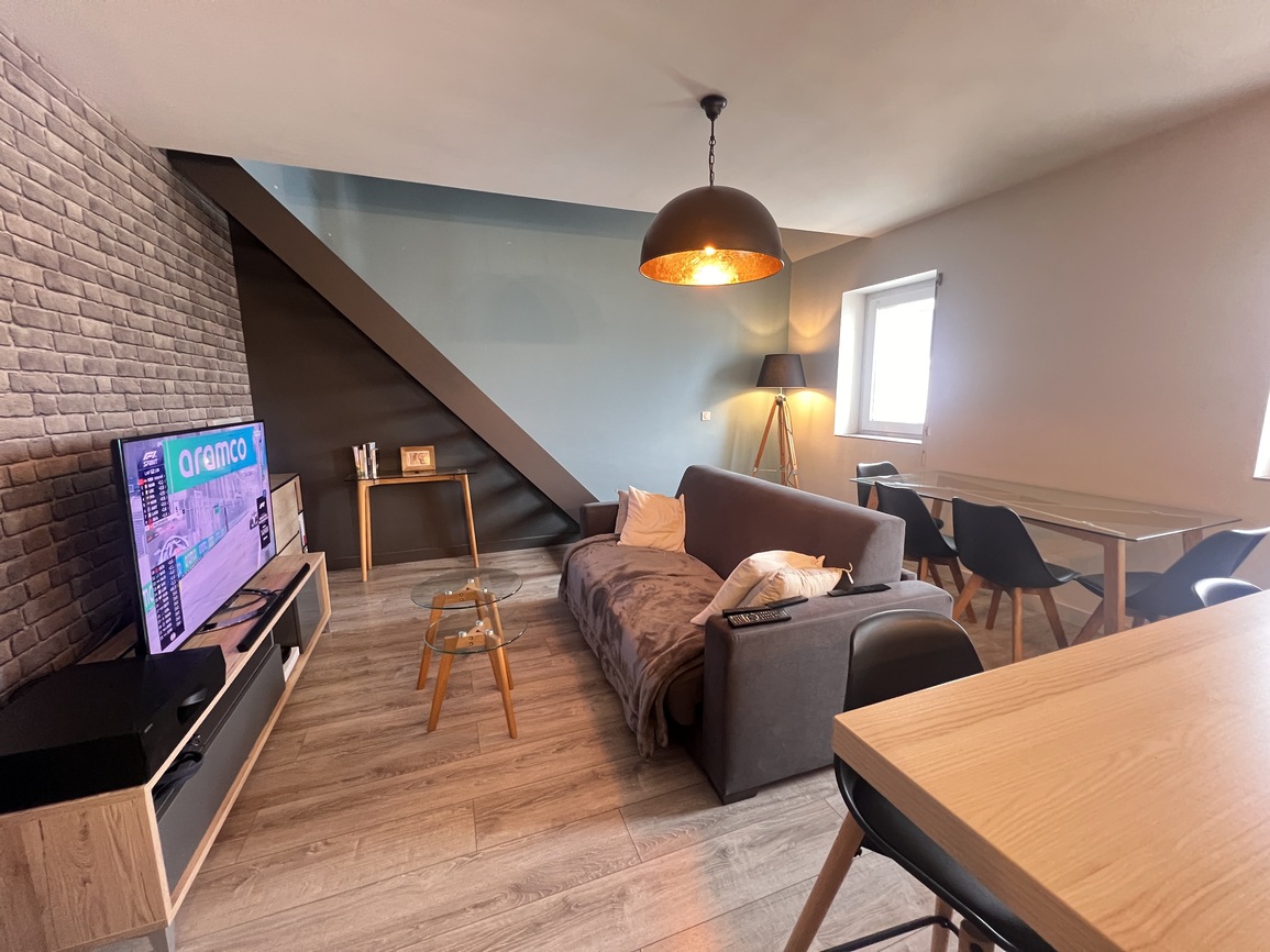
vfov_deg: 89.9
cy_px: 476
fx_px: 477
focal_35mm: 13
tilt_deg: -9.9
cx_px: 635
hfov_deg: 106.2
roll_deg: +0.0
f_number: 1.8
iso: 500
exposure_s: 1/50
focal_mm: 1.57
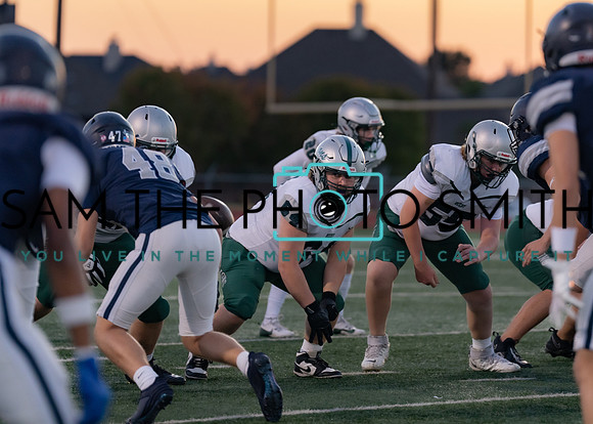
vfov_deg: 4.9
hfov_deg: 6.9
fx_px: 4932
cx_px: 344
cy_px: 128
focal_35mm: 293
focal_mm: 200
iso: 1250
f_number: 2.8
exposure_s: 1/1000
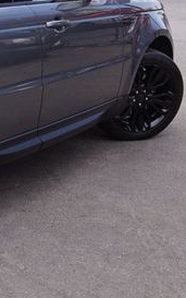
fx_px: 609
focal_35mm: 75
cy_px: 86
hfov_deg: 15.5
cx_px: -124
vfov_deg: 27.1
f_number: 9
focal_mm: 21
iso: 100
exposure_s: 1/80
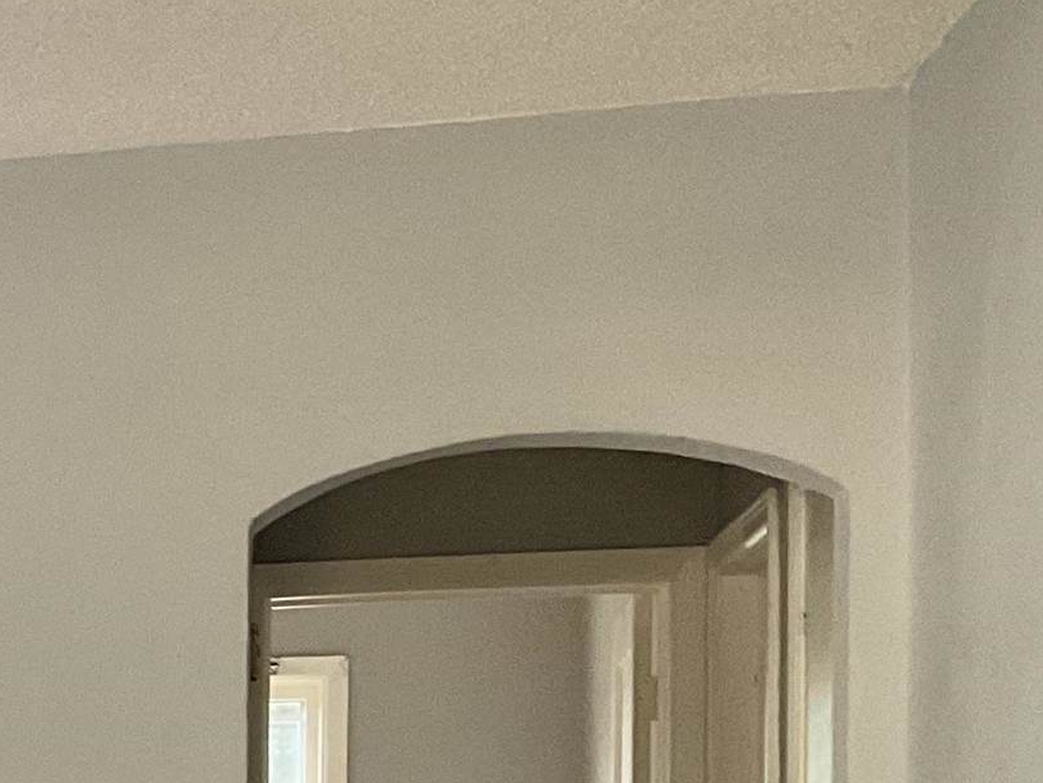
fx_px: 3285
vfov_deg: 13.2
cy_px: 990
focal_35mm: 109
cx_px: -804
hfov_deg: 15.6
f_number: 1.8
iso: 80
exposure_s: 1/60
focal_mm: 3
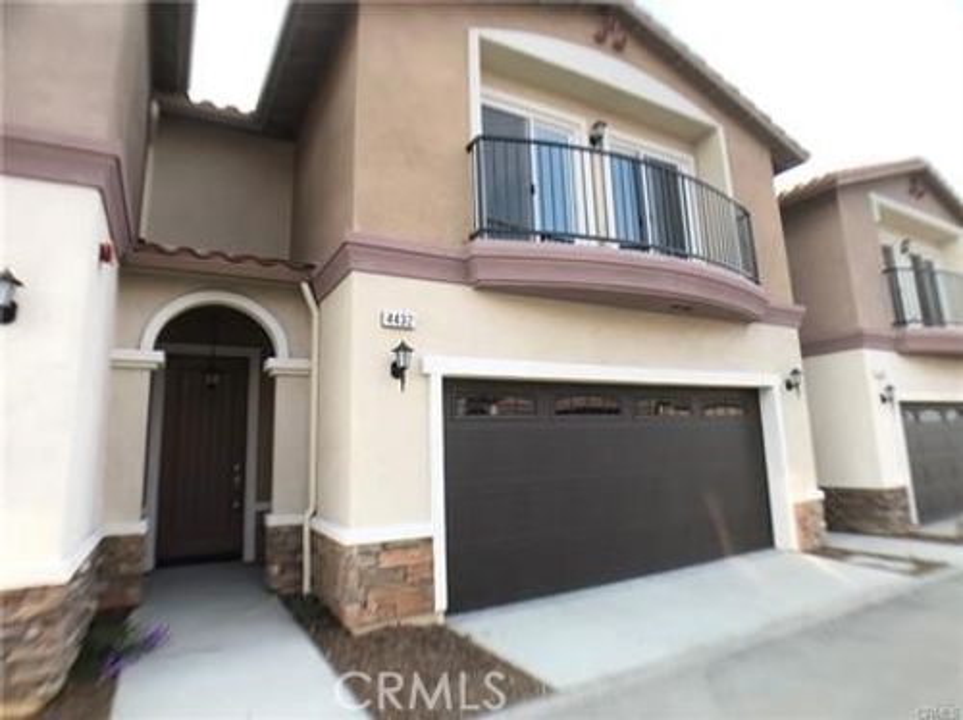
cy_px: 360
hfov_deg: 63.5
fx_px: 778
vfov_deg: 49.7
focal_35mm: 28
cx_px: 482
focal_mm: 3.99
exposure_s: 1/356
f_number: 1.8
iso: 20
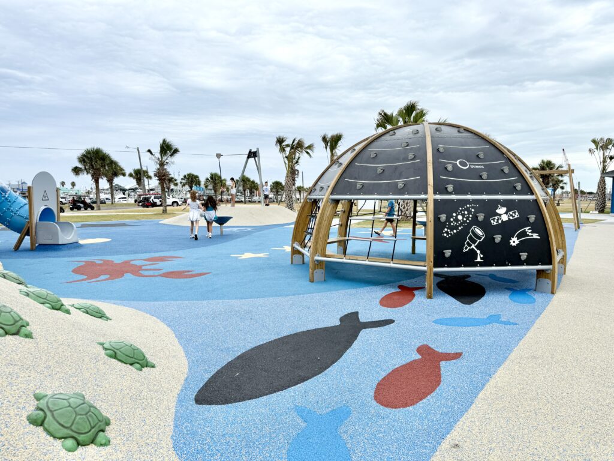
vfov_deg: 56.8
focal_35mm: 24
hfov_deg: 71.6
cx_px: 307
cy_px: 230
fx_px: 426
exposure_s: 1/3584
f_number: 1.78
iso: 80
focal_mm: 6.76
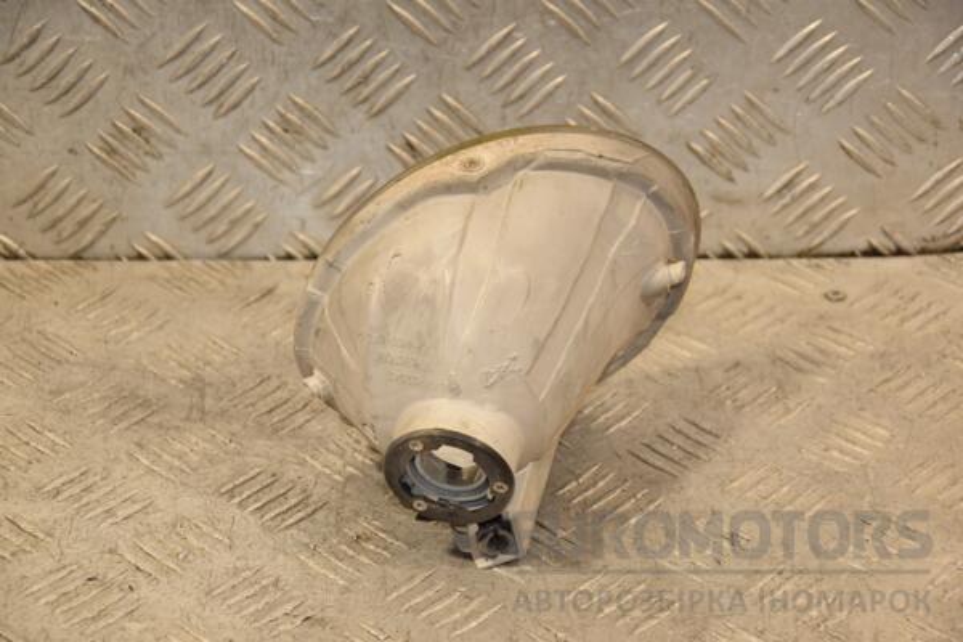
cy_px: 321
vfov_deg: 12.2
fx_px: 3009
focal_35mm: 112
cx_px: 482
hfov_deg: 18.2
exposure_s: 1/160
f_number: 5.3
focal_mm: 75
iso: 800
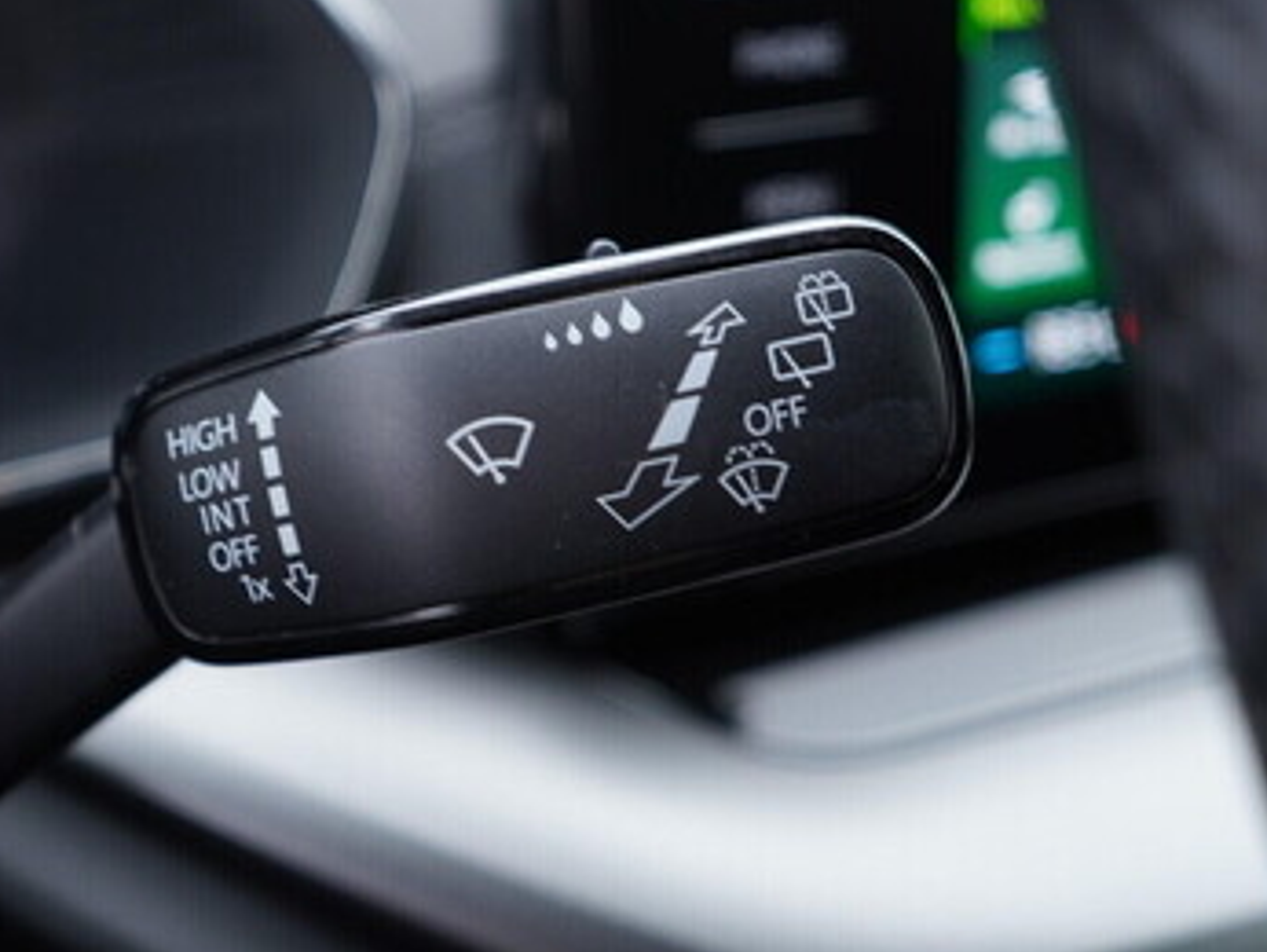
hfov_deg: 34.2
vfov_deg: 26.6
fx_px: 2014
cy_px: 460
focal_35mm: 55
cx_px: 322
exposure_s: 1/40
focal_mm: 24
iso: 250
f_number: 2.8
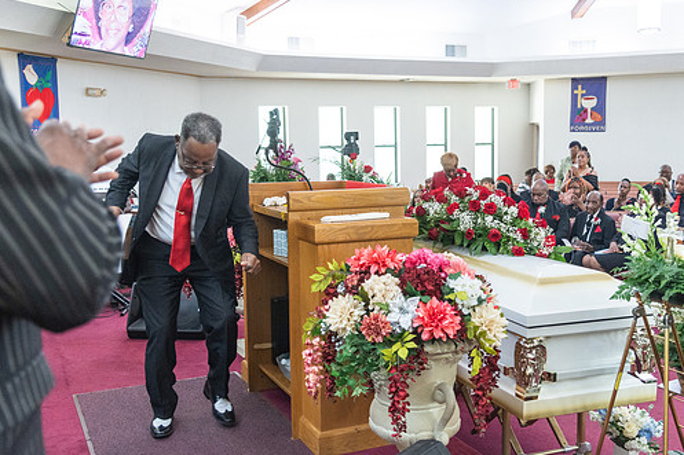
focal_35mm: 41
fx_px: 779
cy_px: 216
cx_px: 365
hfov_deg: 47.4
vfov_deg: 32.6
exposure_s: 1/100
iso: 1600
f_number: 4
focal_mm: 35
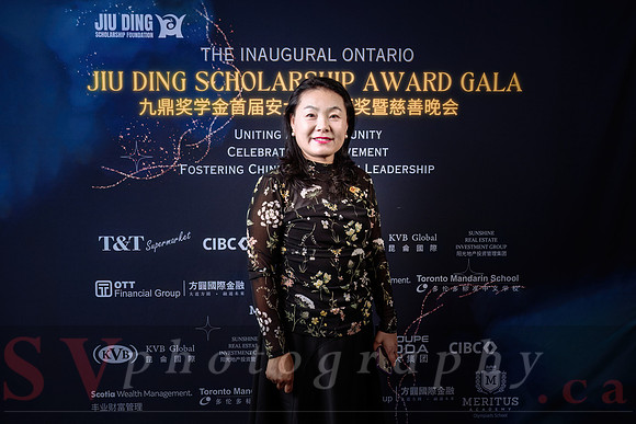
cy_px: 225
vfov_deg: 45.5
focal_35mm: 29
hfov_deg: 64.4
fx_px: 505
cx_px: 318
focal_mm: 26
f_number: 5
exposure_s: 1/160
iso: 500
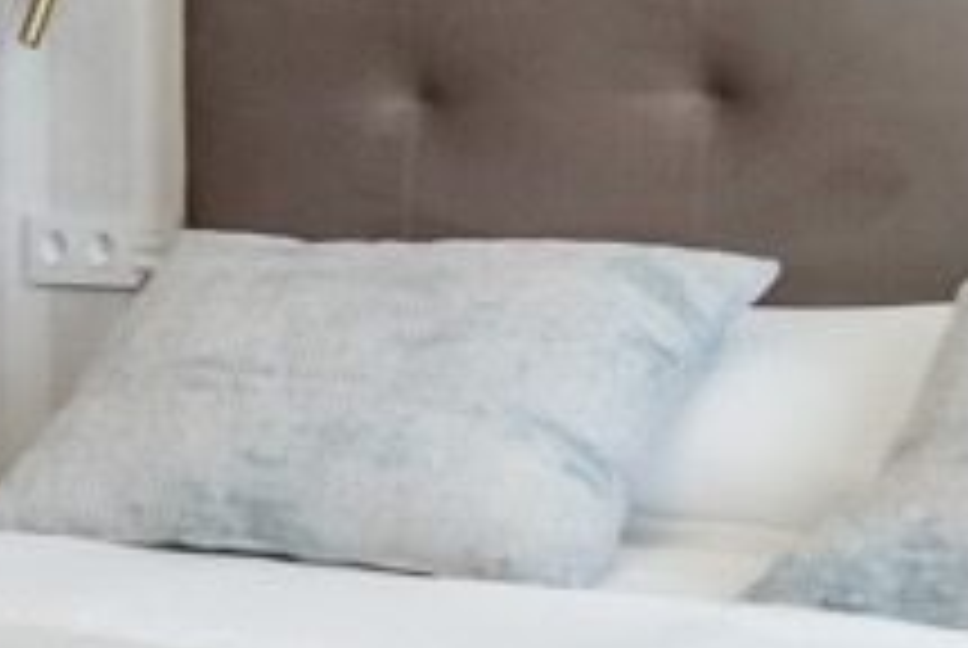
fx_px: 2800
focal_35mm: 104
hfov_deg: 19.1
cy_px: 74
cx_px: 0
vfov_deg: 13.1
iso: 400
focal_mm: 14
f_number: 8
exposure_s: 1/250
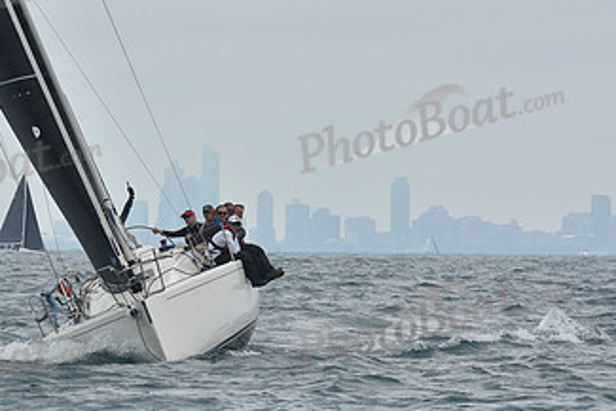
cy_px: 249
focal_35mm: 357
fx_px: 6111
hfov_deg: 5.8
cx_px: 201
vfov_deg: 3.9
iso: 250
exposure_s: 1/800
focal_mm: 200
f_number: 11
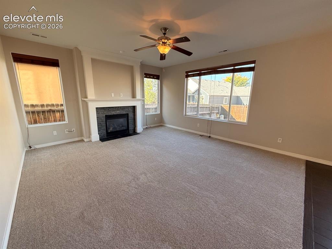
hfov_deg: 102.1
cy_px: 124
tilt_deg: -11.6
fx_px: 134
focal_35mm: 14
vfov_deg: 85.7
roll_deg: -1.0
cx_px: 166
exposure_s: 1/120
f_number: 2.2
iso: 100
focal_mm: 2.22
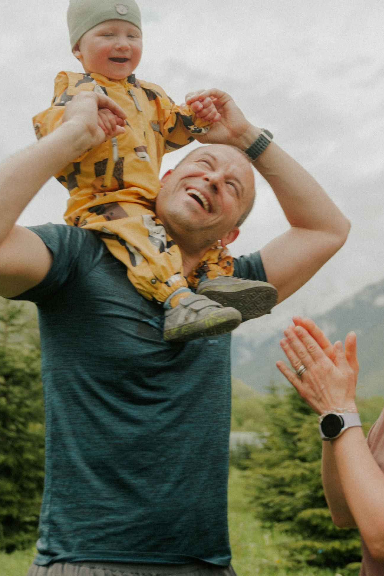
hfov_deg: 24.5
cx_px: 251
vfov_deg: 36.2
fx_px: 880
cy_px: 252
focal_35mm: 55
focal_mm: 28
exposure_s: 1/125
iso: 100
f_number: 2.8
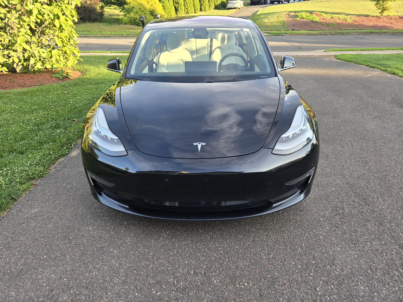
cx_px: 202
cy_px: 151
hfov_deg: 73.9
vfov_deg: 58.9
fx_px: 268
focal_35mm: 23
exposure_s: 1/180
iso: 40
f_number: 1.8
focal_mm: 5.4
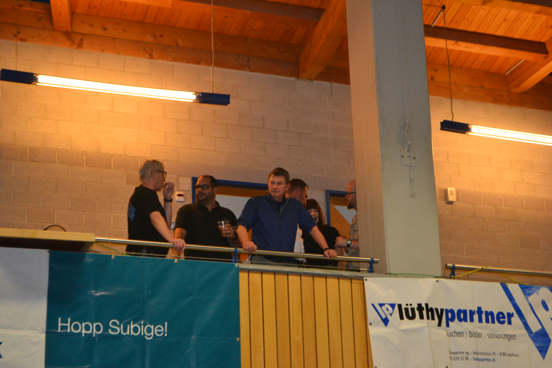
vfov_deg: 16.6
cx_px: 276
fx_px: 1265
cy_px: 184
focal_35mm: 82
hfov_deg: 24.6
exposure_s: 1/60
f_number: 5.6
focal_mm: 55
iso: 1800
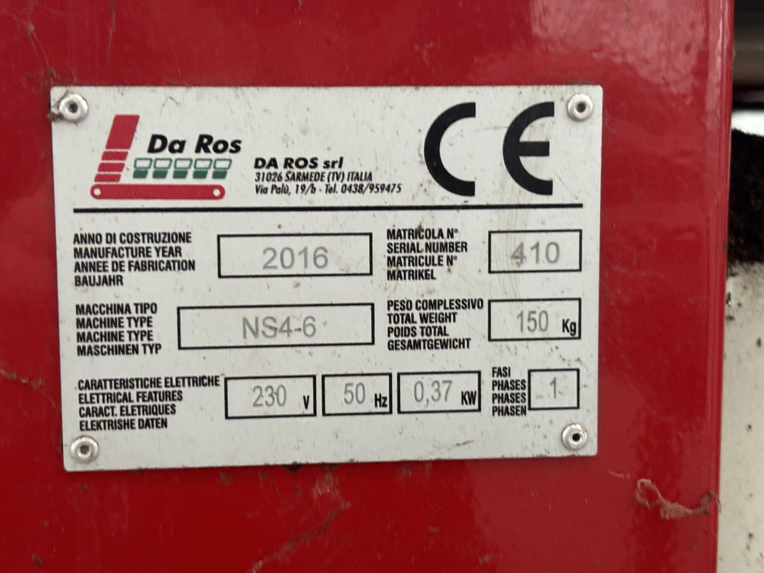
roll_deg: +1.4
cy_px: 286
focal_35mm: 52
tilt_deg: -6.3
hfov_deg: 36.8
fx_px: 1148
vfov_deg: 28.0
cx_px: 382
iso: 160
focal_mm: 5.96
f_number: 1.6
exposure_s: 1/40
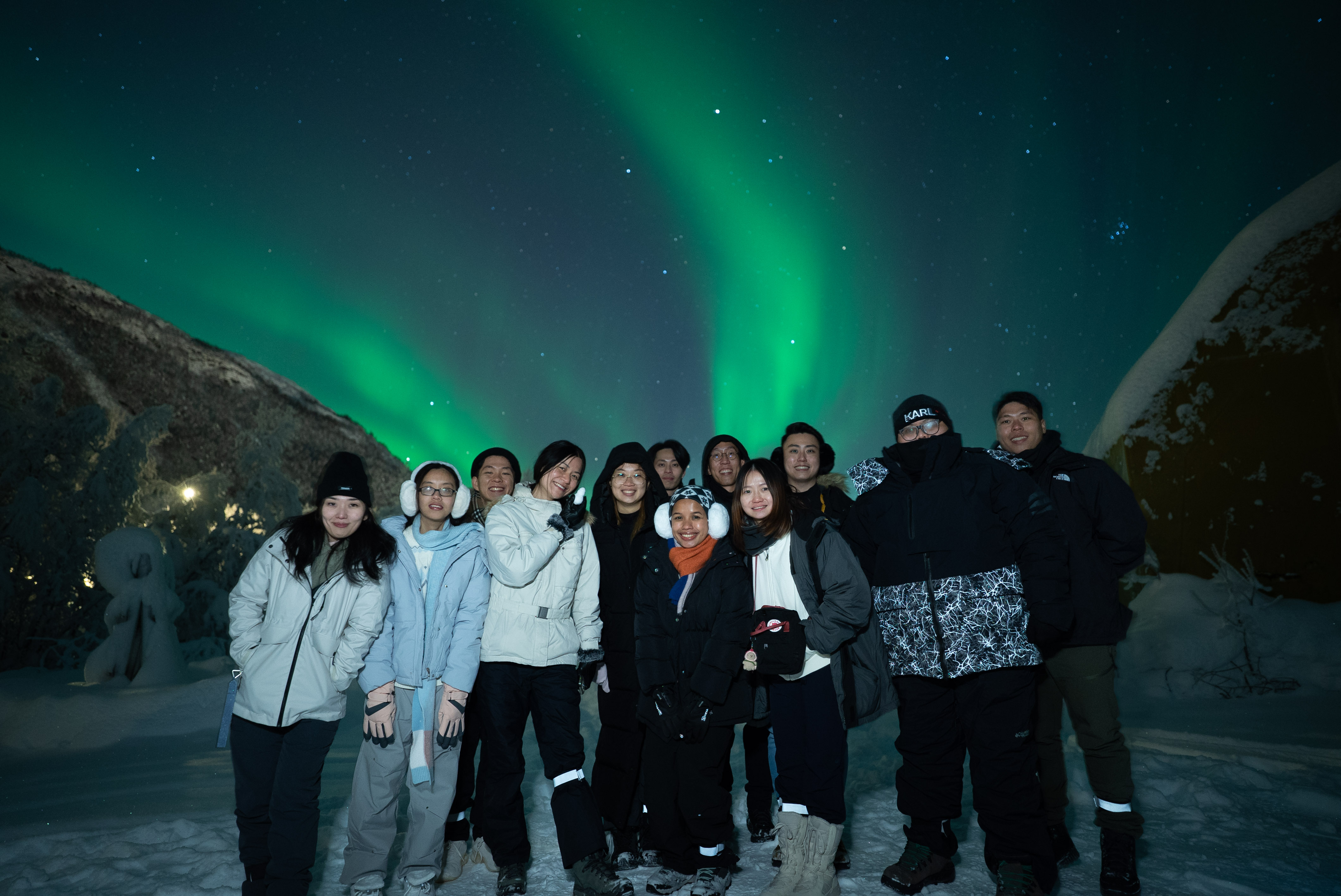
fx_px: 745
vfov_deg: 62.0
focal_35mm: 20
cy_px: 448
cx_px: 670
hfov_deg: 83.9
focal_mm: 20
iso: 2000
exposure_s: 4
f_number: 1.8
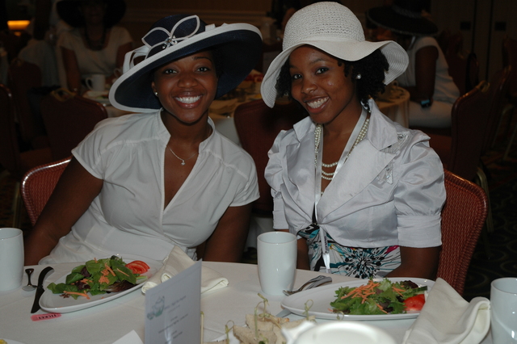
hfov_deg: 35.1
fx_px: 818
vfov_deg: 23.8
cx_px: 258
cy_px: 172
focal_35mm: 57
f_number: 4.2
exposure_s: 1/60
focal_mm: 38
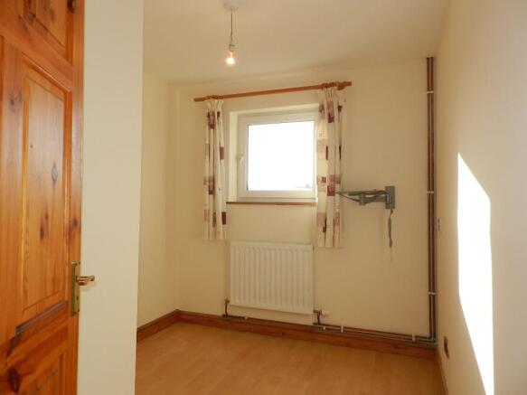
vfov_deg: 58.9
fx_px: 350
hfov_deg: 73.9
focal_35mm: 23
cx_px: 264
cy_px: 198
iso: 160
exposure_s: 1/250
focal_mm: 4
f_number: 3.4
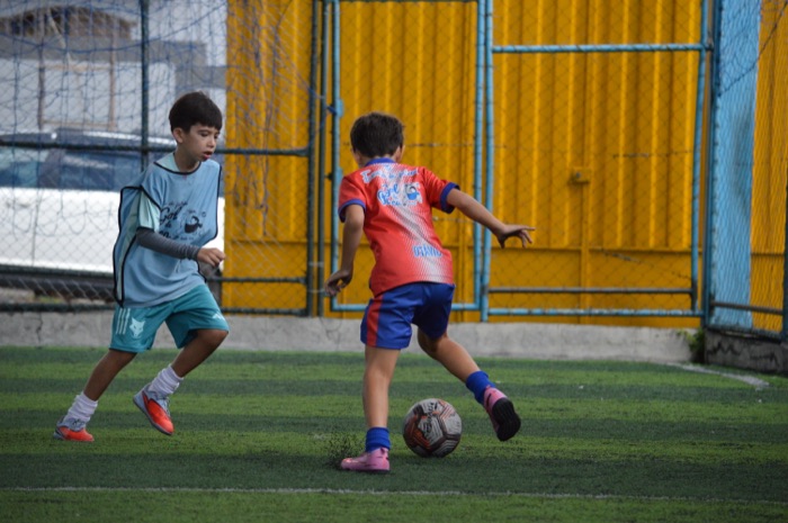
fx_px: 4919
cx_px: 394
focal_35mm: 225
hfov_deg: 9.2
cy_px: 262
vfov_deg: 6.1
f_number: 4.8
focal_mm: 150
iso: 1600
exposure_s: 1/2500
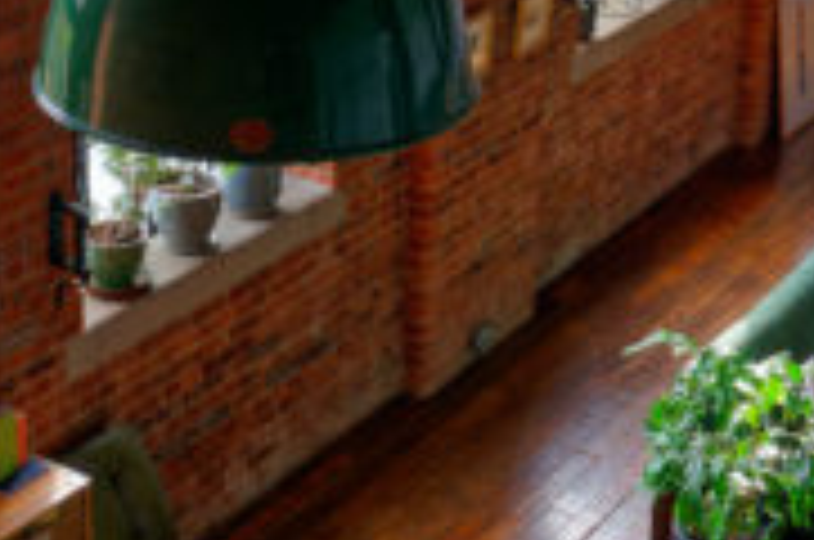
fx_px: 1919
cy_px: -122
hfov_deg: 23.5
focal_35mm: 85
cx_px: 121
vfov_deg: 15.4
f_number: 7.1
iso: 160
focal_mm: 20
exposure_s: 1/15
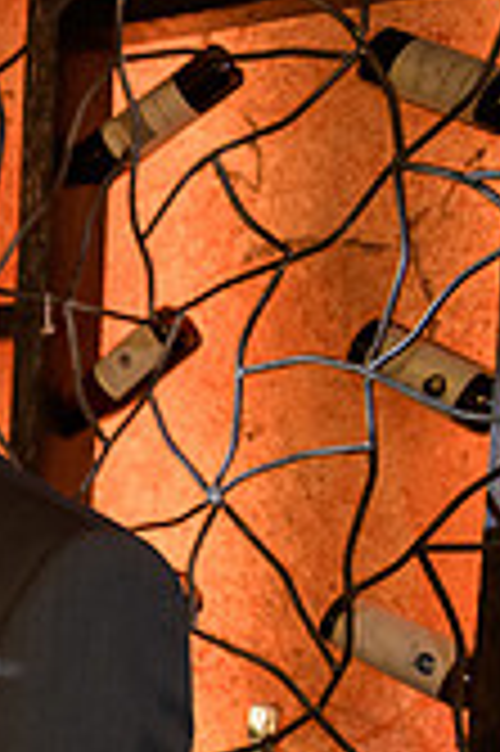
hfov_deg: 11.3
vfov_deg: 19.6
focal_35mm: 101
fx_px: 2108
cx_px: -703
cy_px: 772
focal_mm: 29
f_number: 3.2
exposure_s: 1/125
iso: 1600
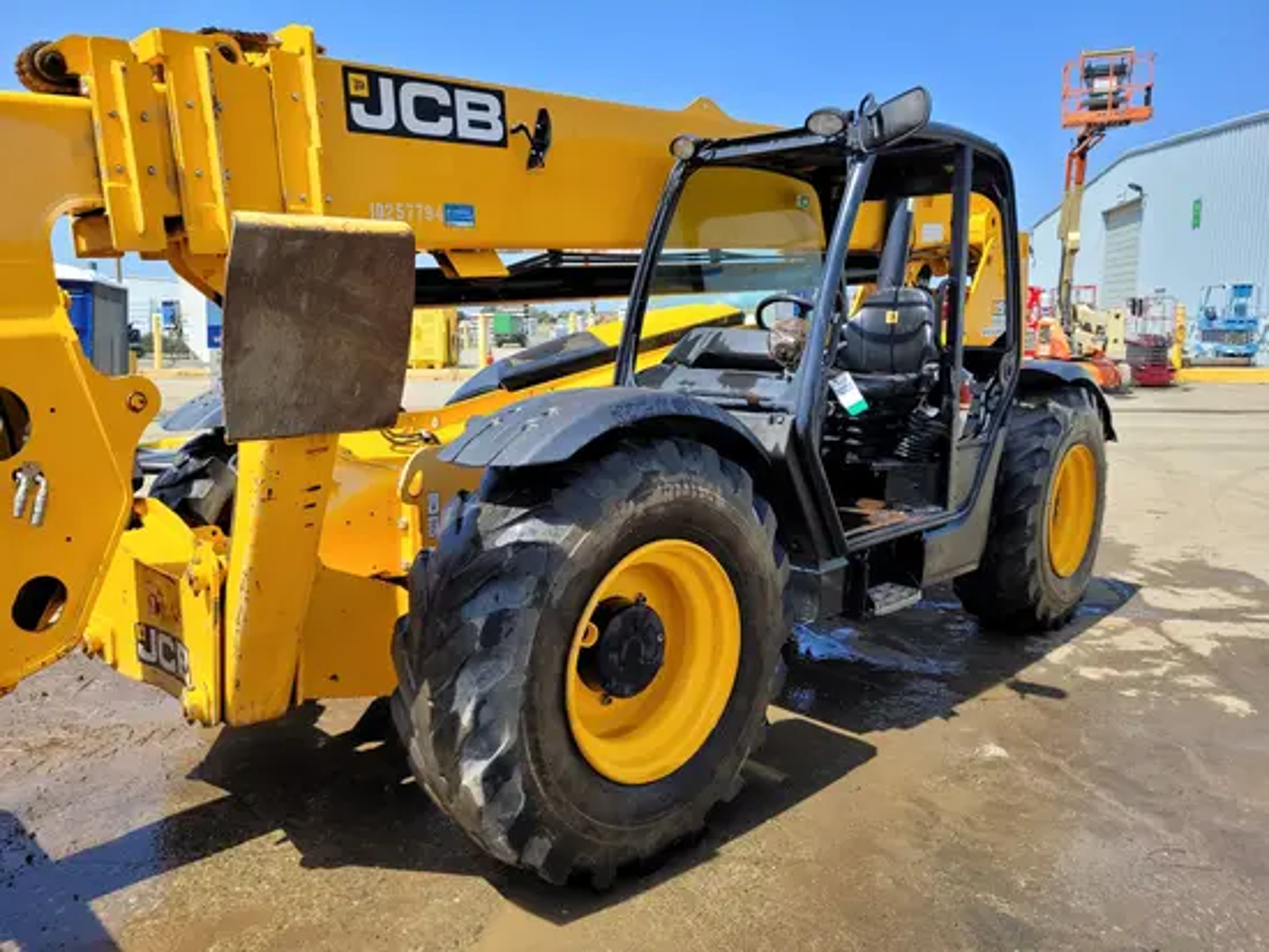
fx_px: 954
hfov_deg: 67.3
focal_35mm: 26
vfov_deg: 53.1
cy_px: 476
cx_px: 634
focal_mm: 5.4
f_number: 1.8
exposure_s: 1/1328
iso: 40
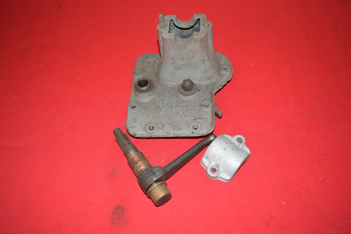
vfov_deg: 36.9
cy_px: 117
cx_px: 176
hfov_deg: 53.1
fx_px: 351
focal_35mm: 36
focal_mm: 24
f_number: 5
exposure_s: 1/200
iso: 1250
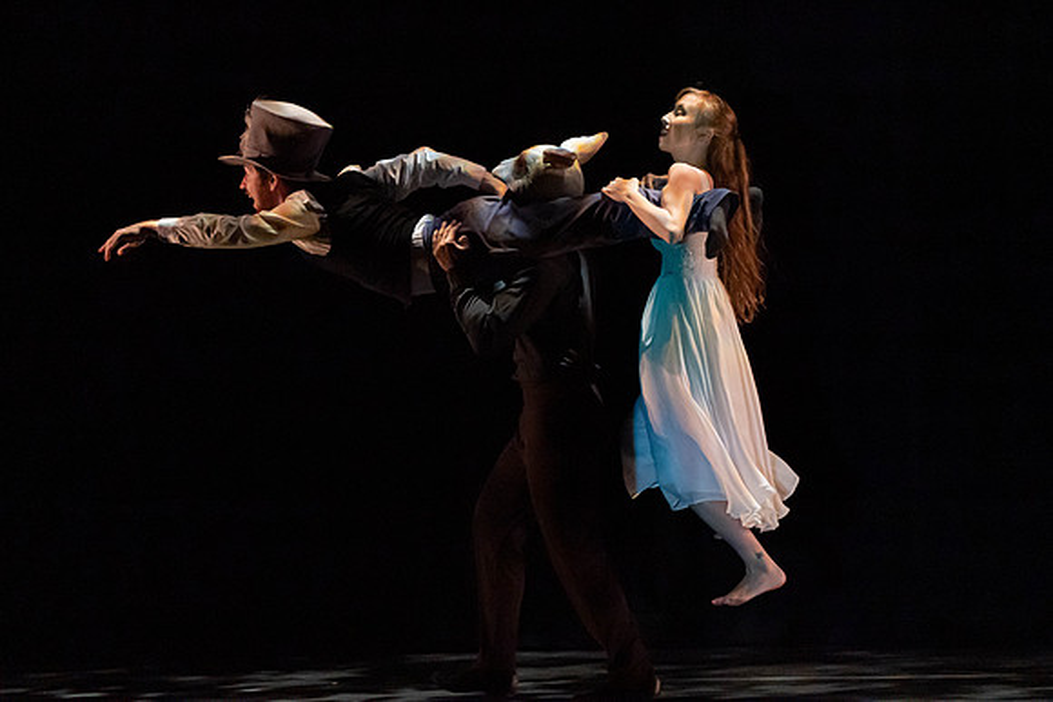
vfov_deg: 3.4
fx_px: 11777
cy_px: 325
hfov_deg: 5.1
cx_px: 568
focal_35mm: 403
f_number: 5.6
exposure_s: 1/320
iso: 6400
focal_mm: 373
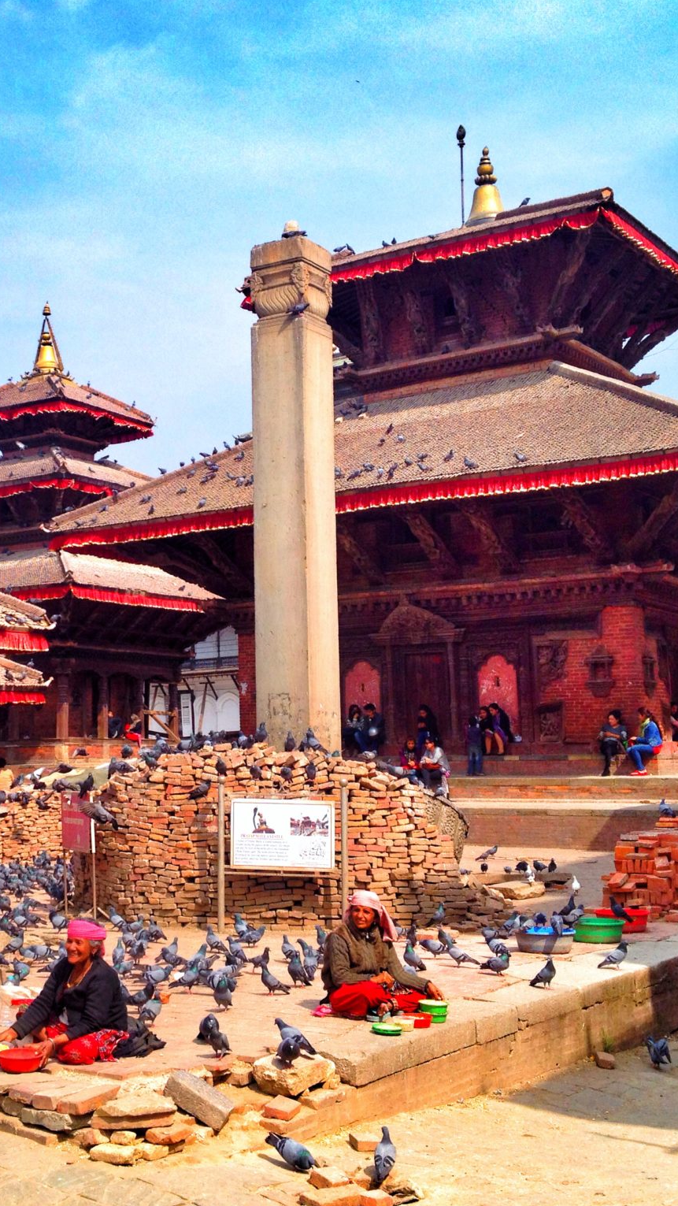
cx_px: 156
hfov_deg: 23.2
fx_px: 1630
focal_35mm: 51
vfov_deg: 40.6
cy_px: 602
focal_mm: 4.28
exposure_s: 1/1381
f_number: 2.4
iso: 50
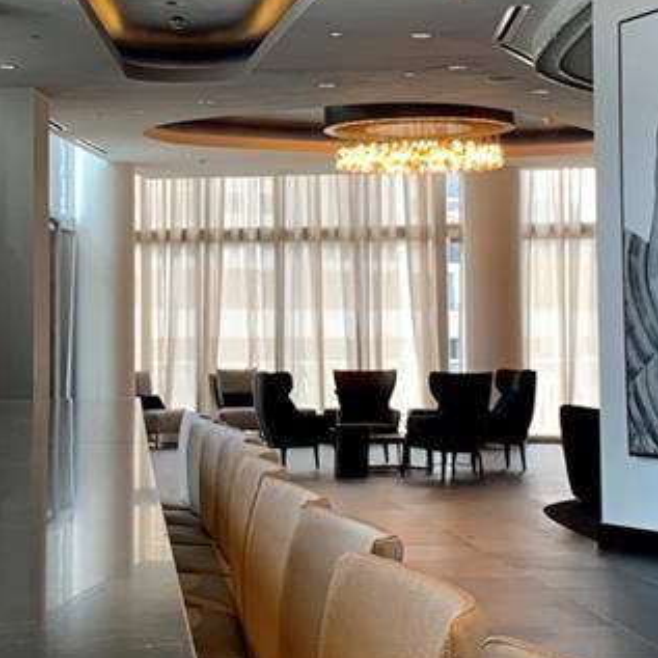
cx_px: 230
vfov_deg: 19.9
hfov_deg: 19.9
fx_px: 1871
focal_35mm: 87
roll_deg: +0.0
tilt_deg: +3.4
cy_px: 253
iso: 80
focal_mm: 4.25
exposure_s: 1/120
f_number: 1.8
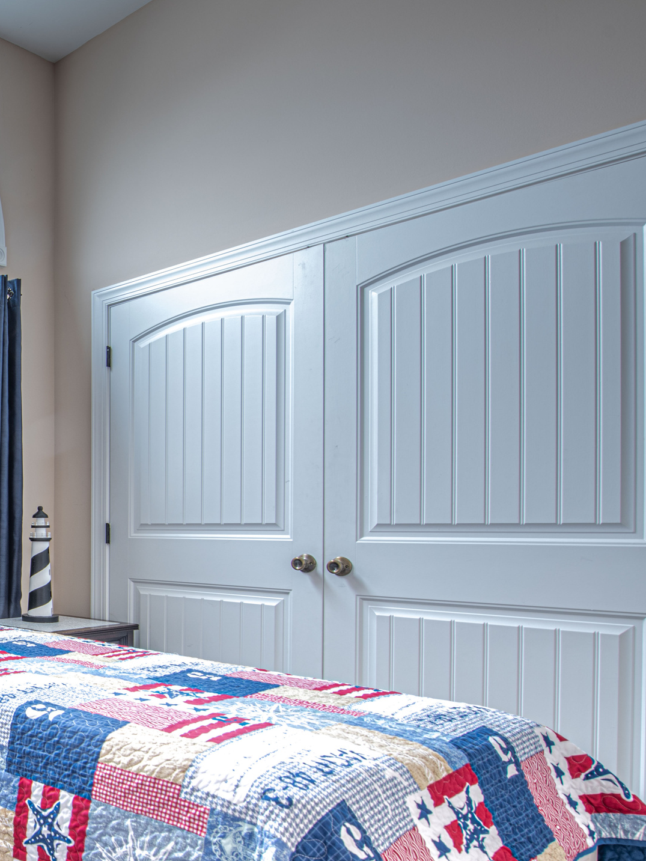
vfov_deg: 59.2
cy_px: 539
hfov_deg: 34.3
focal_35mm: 30
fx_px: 746
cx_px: -181
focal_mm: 14
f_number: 9
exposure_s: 1
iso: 64
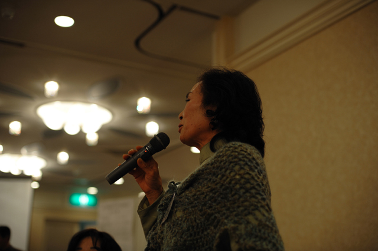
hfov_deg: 39.6
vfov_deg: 27.0
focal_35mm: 50
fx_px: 525
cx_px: 189
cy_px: 126
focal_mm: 50
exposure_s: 1/100
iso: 400
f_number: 2.8
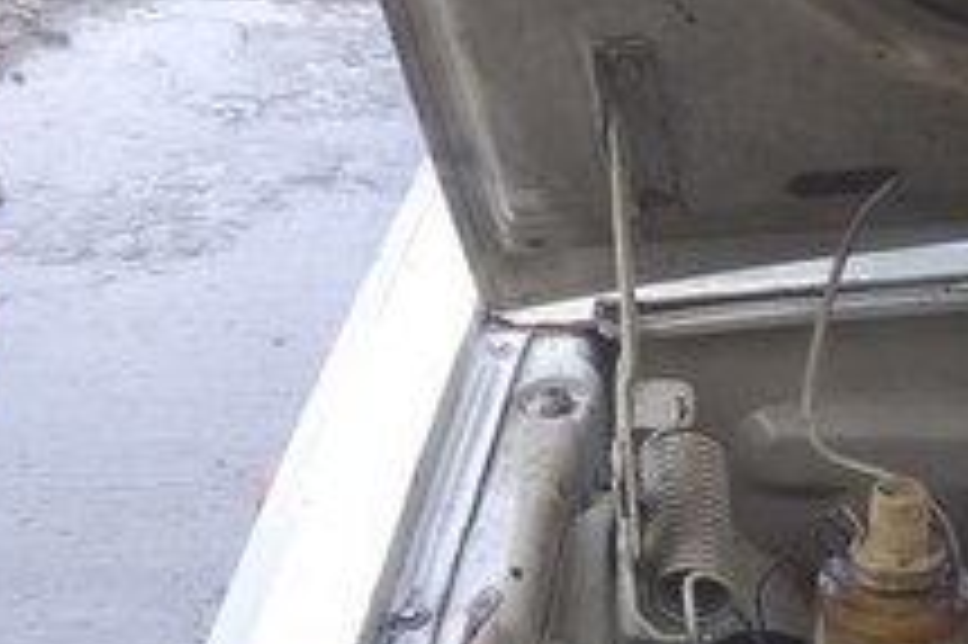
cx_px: 1139
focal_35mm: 67
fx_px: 1800
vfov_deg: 18.9
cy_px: 817
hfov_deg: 26.9
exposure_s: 1/133
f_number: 2
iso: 100
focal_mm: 3.57
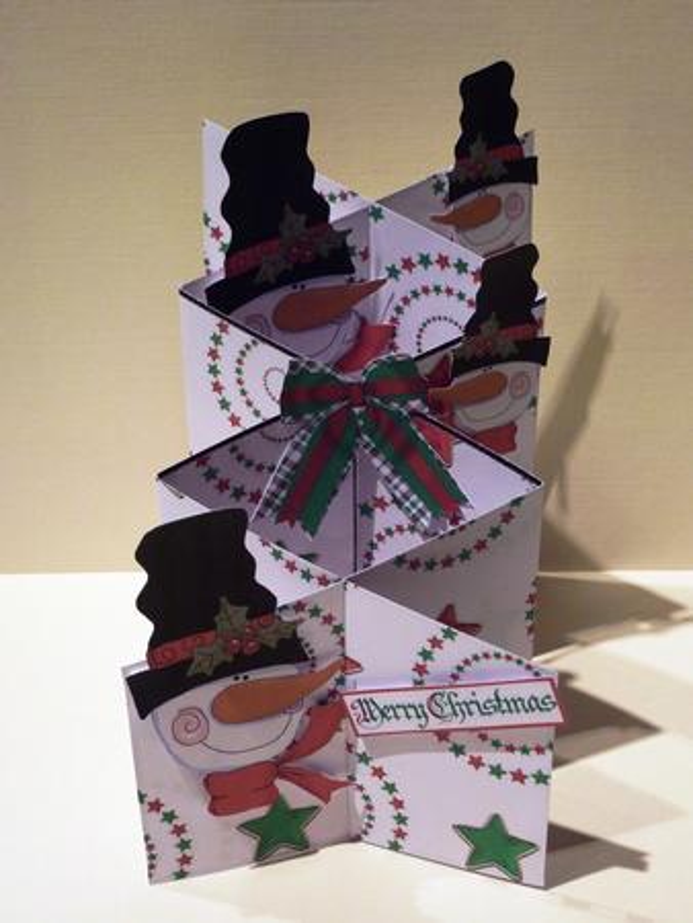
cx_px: 346
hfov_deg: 26.6
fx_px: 1467
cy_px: 462
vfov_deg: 34.9
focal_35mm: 55
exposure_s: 1/25
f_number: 3.9
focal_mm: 9.1
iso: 400
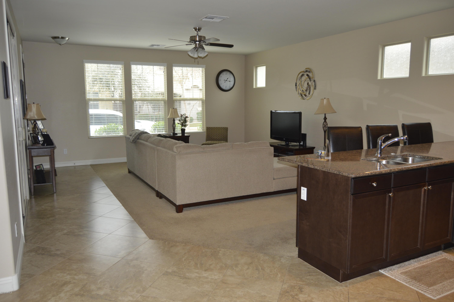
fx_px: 340
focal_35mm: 27
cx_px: 227
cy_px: 151
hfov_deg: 67.4
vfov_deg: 47.8
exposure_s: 1/60
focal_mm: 18
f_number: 3.5
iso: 500
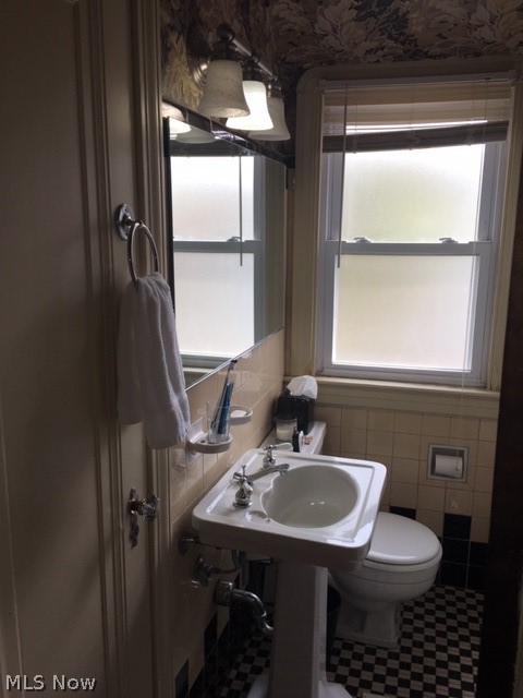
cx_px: 262
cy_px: 349
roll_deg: -1.0
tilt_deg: -11.4
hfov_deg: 48.2
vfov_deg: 61.7
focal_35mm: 29
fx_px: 584
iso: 25
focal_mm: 4.15
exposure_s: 1/160
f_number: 2.2
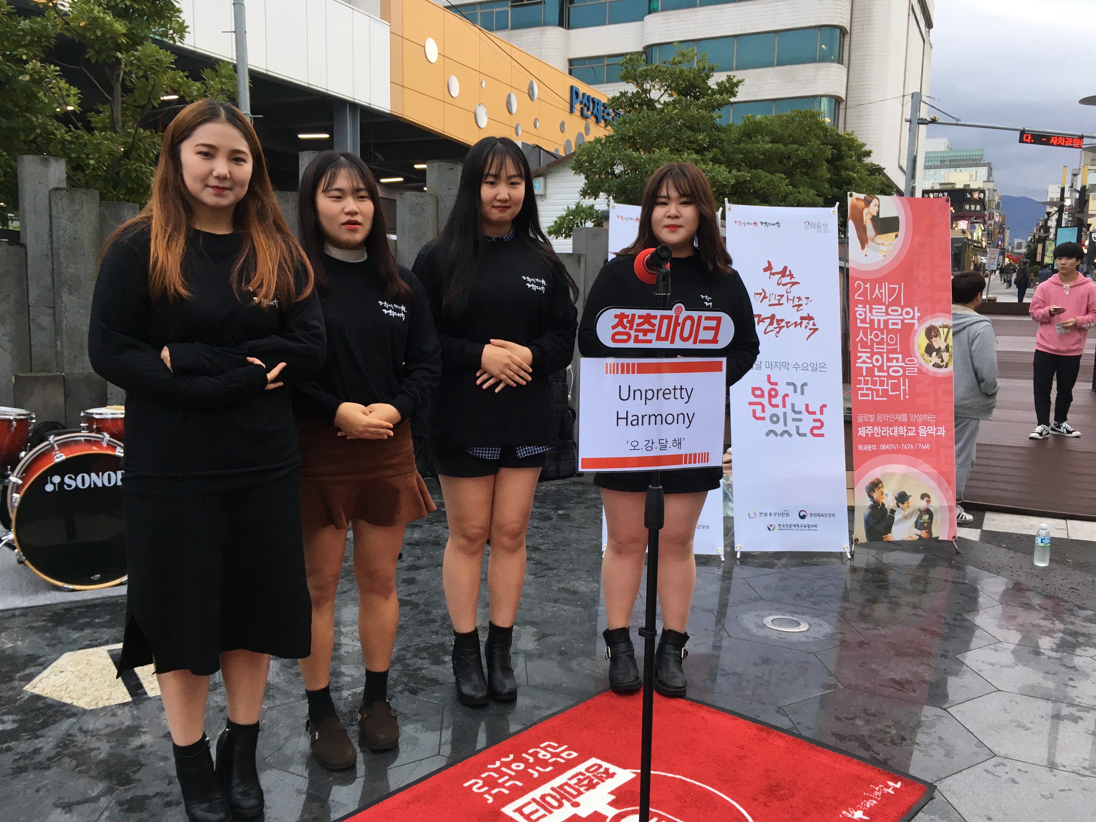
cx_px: 548
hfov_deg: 61.7
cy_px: 411
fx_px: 918
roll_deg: -0.3
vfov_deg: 48.2
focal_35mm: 29
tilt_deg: -7.3
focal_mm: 4.15
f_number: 2.2
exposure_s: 1/40
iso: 25
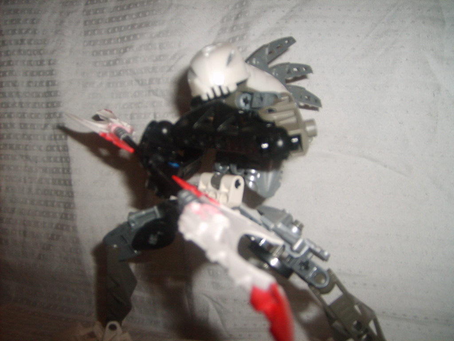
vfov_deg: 40.7
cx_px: 227
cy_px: 170
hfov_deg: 52.6
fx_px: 459
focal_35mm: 35
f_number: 2.8
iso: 100
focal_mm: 5.8
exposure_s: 1/45
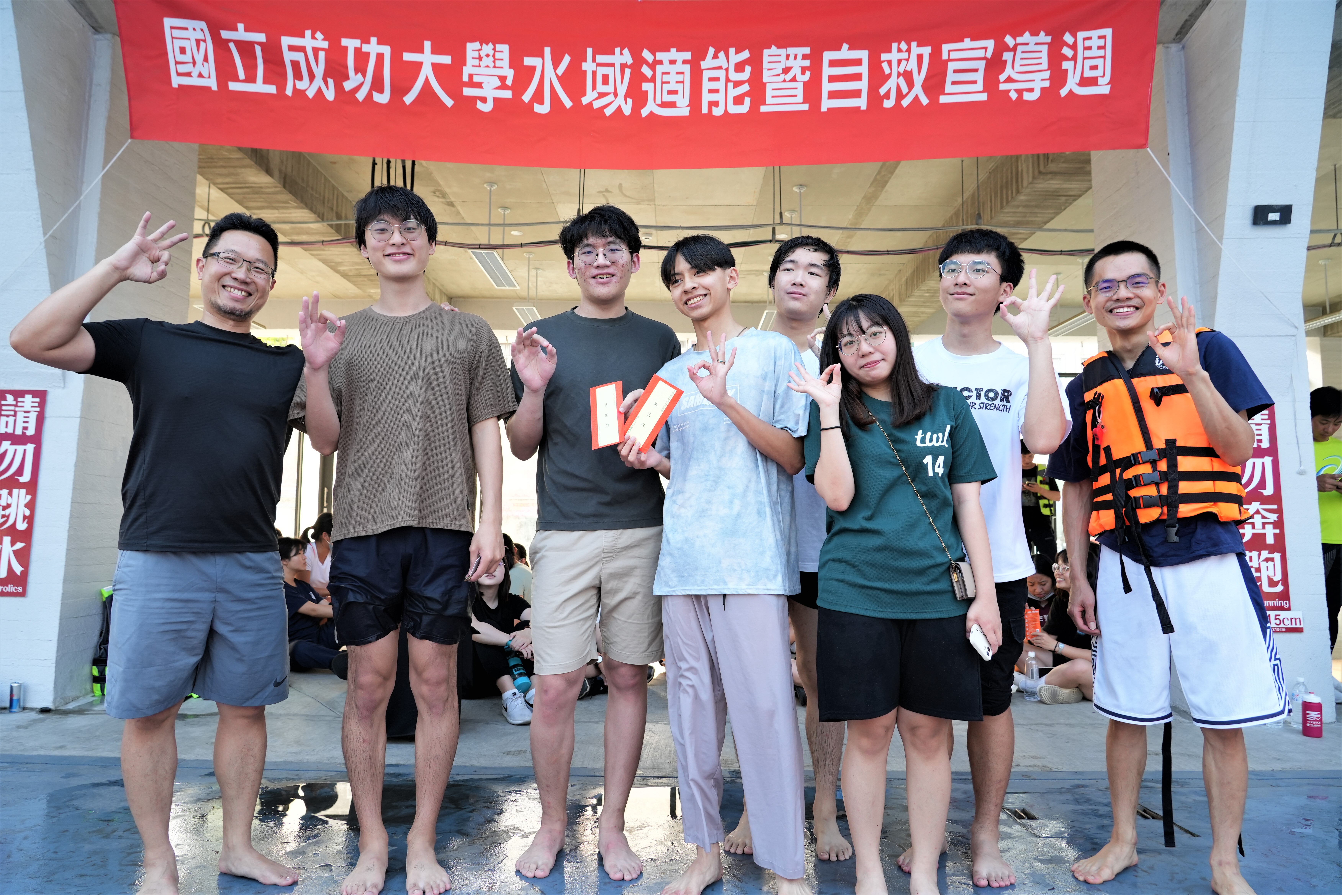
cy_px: 448
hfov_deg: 73.7
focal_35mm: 24
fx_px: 895
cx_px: 671
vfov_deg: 53.1
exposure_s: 1/125
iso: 800
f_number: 5.6
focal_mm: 24
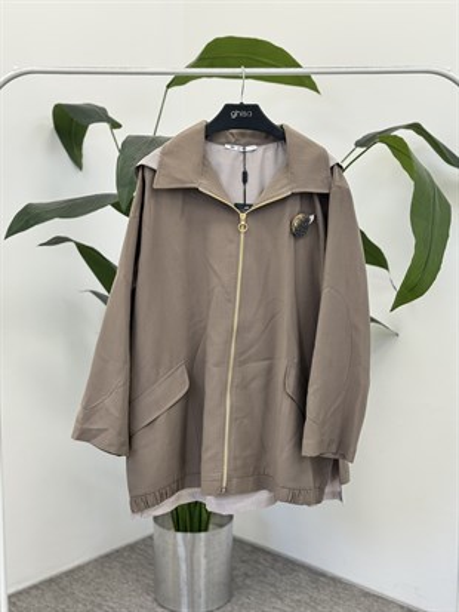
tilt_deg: -7.7
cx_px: 230
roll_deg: -0.2
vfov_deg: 39.6
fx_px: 848
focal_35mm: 48
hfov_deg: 30.3
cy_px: 306
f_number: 1.78
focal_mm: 6.76
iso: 50
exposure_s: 1/100
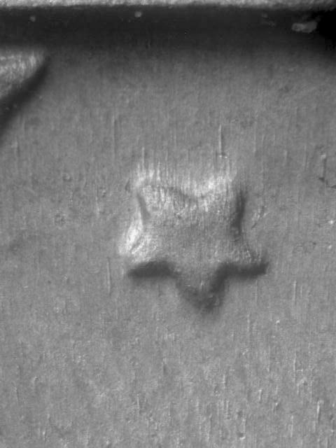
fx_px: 1592
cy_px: 224
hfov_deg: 12.0
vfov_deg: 16.0
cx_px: 168
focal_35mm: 123
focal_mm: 25.5
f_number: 4.4
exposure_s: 1/3.3
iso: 122
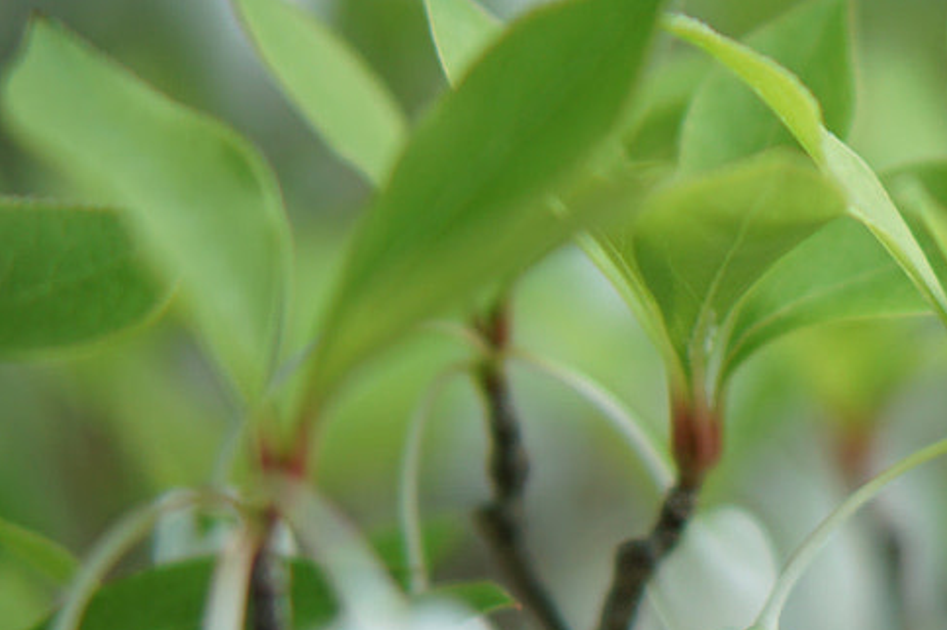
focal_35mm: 248
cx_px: 1563
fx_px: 6519
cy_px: 714
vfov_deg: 5.5
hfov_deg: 8.1
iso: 100
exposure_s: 1/125
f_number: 1.8
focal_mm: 50
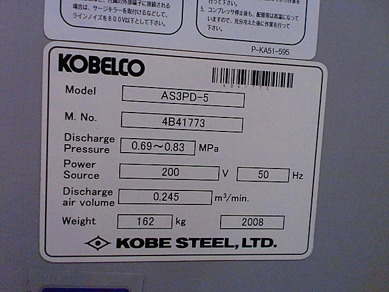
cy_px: 146
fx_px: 393
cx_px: 194
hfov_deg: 52.6
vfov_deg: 40.7
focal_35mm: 35
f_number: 3.1
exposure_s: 1/60
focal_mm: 6.3
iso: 800
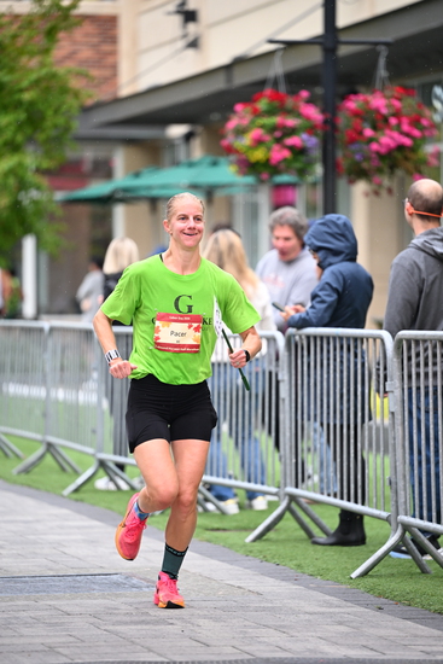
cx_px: 222
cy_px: 332
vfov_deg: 11.7
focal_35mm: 175
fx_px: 3228
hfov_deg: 7.9
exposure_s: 1/1250
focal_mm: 175
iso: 1250
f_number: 2.8
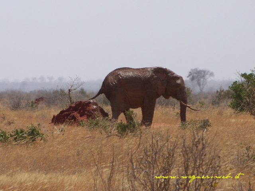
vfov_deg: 3.5
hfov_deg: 4.7
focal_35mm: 420
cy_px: 96
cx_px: 128
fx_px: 3094
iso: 50
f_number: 4.6
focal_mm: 104.7
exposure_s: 1/1000
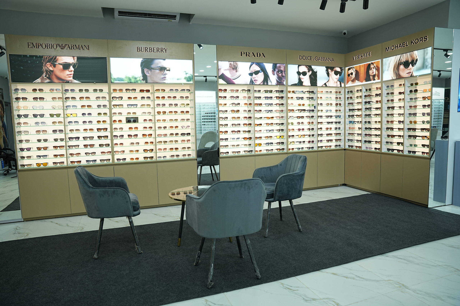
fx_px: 307
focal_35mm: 24
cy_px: 153
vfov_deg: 53.1
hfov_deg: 73.7
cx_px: 230
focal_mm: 24
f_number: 4
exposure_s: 1/100
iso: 200
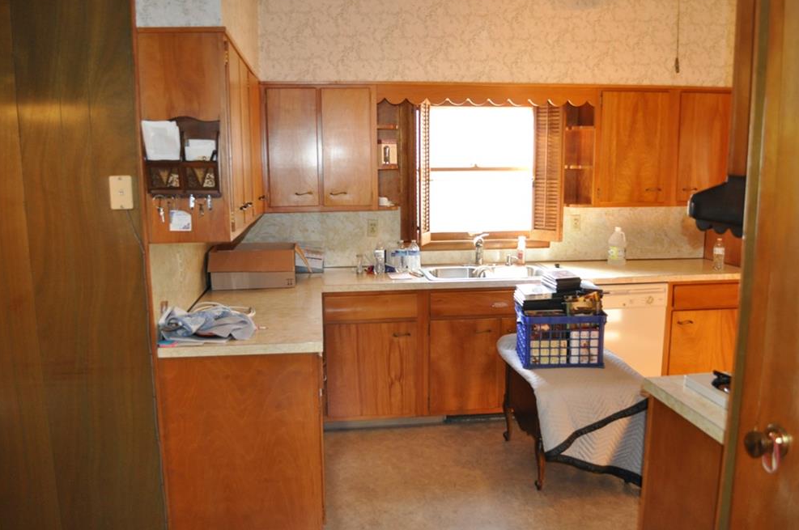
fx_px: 621
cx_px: 398
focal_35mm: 28
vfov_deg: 46.3
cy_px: 262
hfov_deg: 65.5
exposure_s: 1/60
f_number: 3.5
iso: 800
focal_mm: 18
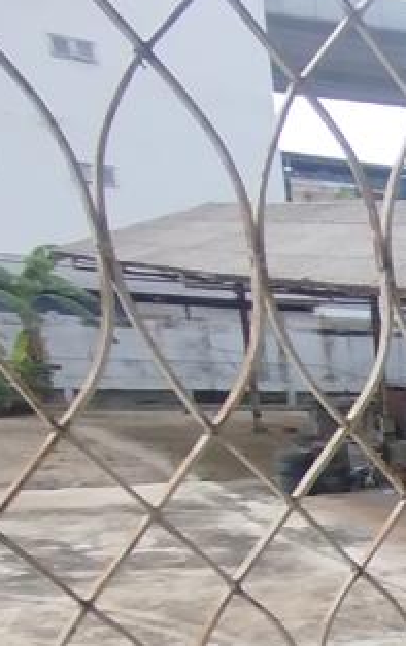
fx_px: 1024
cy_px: 720
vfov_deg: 31.0
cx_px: 939
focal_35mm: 58
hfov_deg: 15.0
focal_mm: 1.65
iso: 50
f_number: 2.2
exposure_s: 1/926
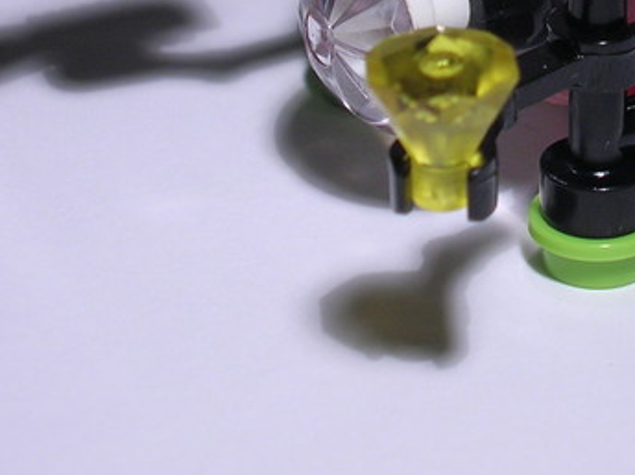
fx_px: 3023
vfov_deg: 8.9
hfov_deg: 11.9
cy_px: -99
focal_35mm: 165
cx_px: 631
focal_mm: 10.4
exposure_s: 1/38.3
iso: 50
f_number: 3.6
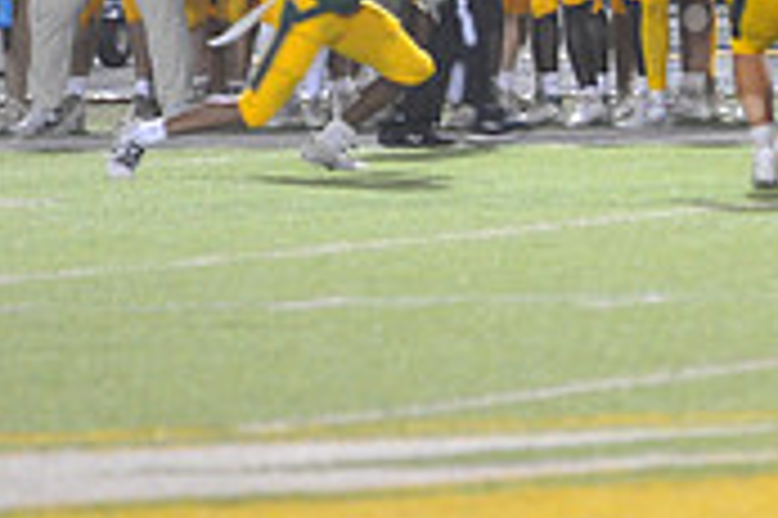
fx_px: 14465
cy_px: -162
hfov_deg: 3.1
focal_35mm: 670
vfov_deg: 2.0
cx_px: 1075
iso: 4000
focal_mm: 200
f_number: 4
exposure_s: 1/160
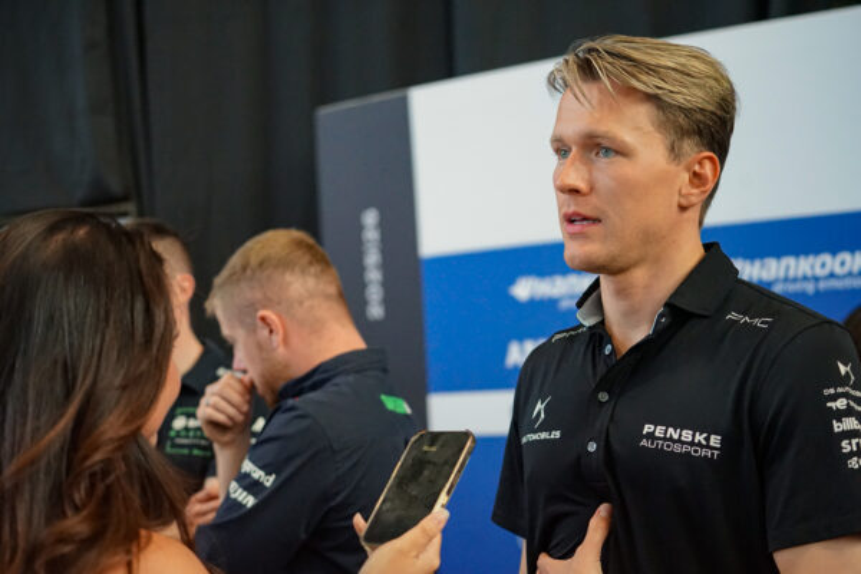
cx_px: 430
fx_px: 1674
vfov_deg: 19.5
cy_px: 287
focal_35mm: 70
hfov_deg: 28.8
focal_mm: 70
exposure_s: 1/640
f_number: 4
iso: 6400
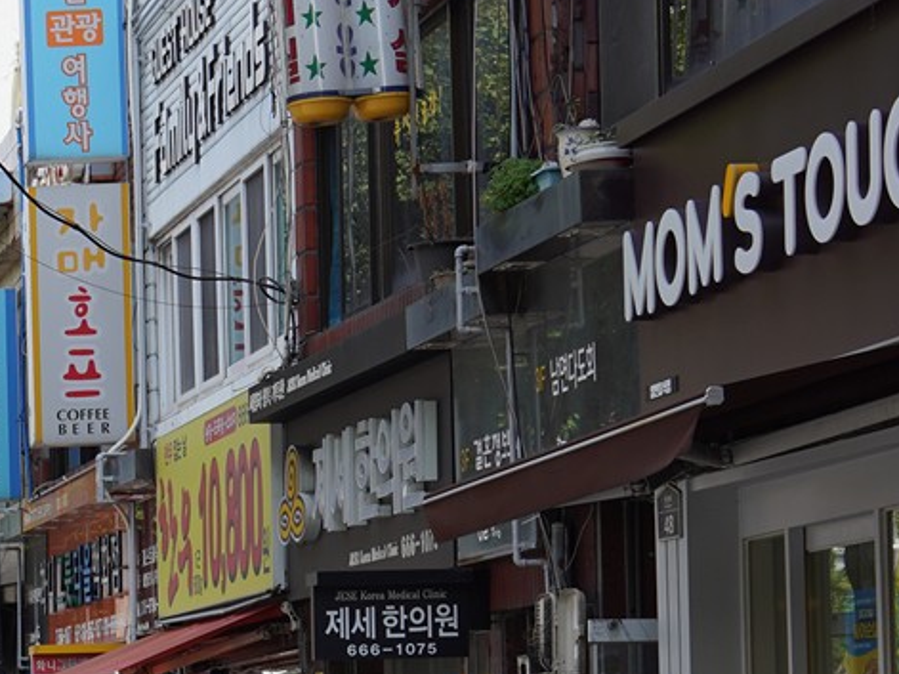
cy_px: 754
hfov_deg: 12.8
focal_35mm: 143
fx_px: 3713
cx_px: -609
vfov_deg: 10.2
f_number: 8
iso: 100
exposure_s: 1/125
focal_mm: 35
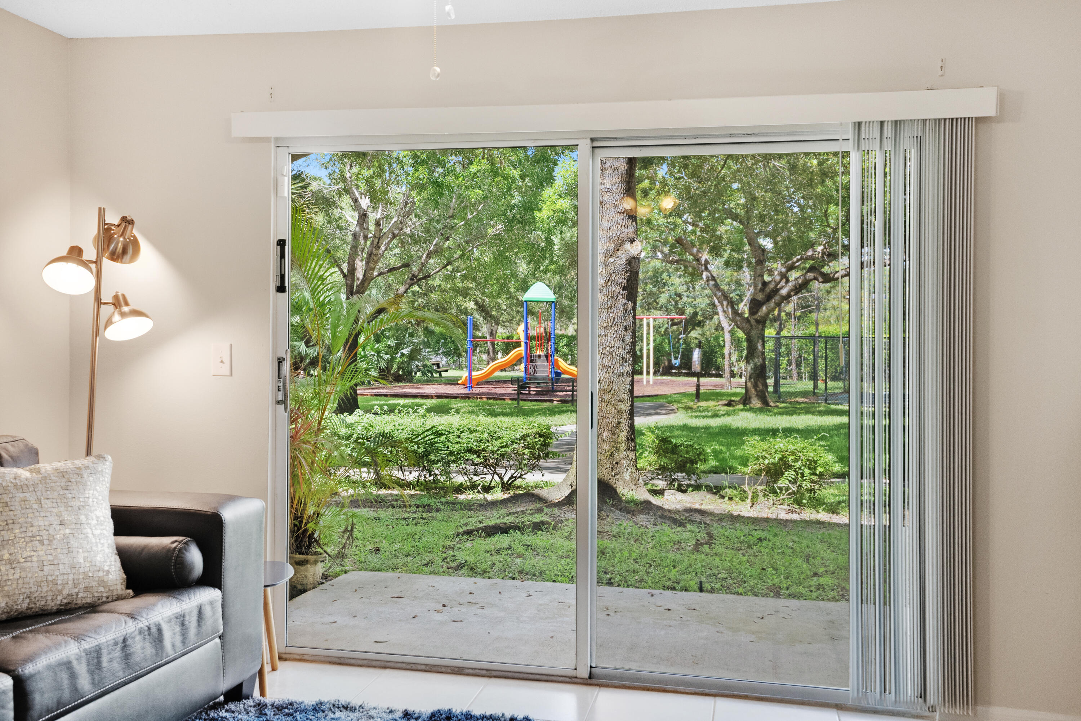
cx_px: 540
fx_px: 1051
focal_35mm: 35
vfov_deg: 37.9
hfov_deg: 54.4
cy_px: 360
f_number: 8
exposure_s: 1/160
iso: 2000
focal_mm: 35
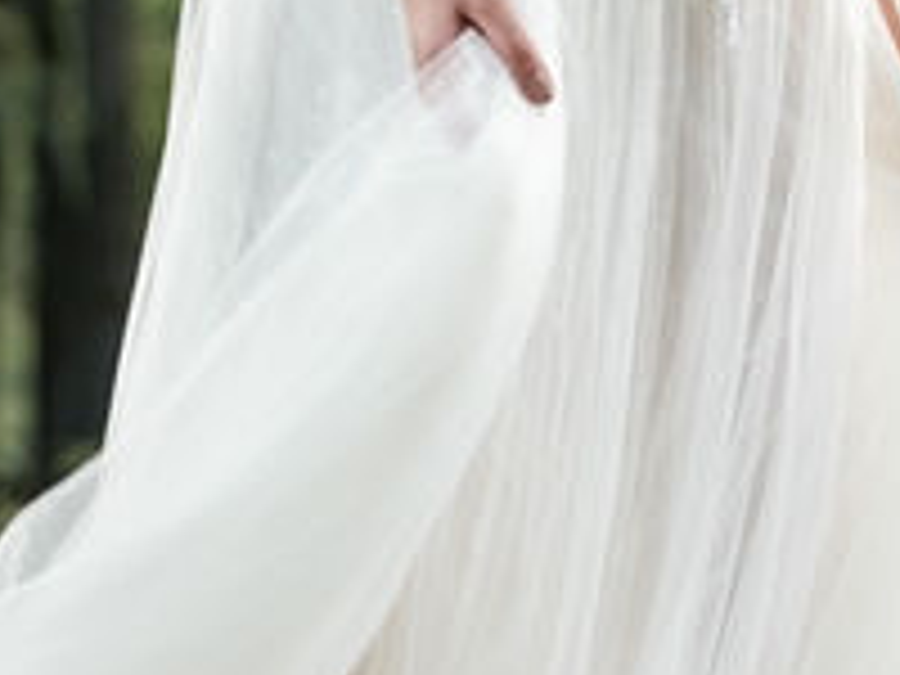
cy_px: -22
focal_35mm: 256
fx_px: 6656
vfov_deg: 5.8
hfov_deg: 7.7
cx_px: 454
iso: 800
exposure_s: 1/320
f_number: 2.8
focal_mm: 63
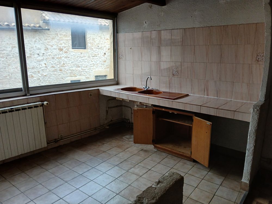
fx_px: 204
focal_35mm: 26
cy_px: 102
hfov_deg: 67.3
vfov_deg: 53.1
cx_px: 136
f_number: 1.8
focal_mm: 3.98
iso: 125
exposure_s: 1/50
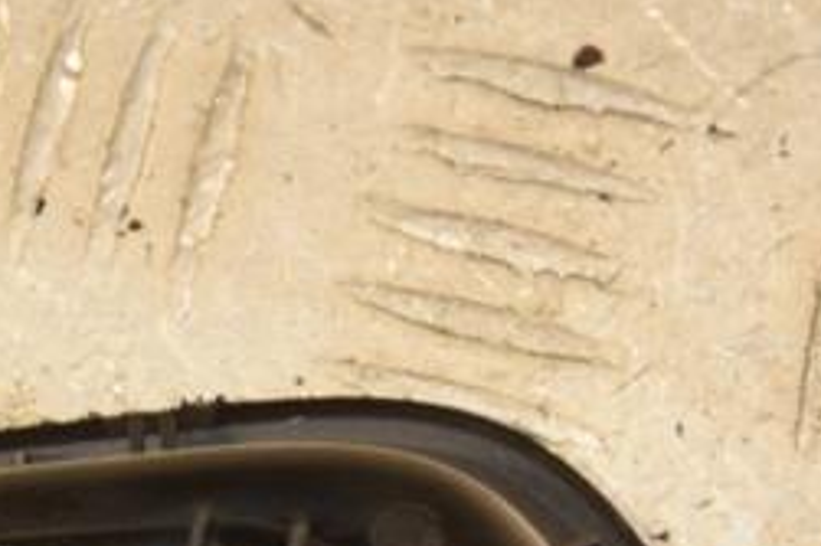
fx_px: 7361
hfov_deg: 6.4
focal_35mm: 323
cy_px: 621
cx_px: 75
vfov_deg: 4.2
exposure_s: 1/125
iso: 800
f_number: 5.6
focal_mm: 90
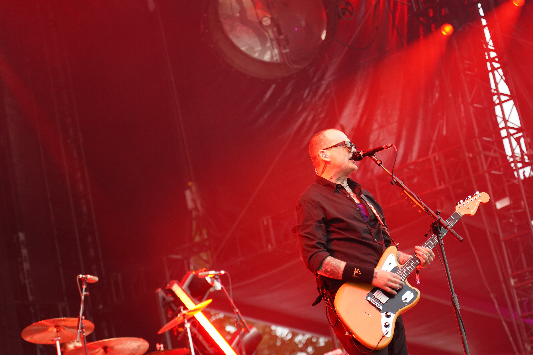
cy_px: 178
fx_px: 1554
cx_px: 266
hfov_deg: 19.5
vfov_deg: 13.0
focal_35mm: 105
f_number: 4
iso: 2000
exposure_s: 1/160
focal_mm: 105
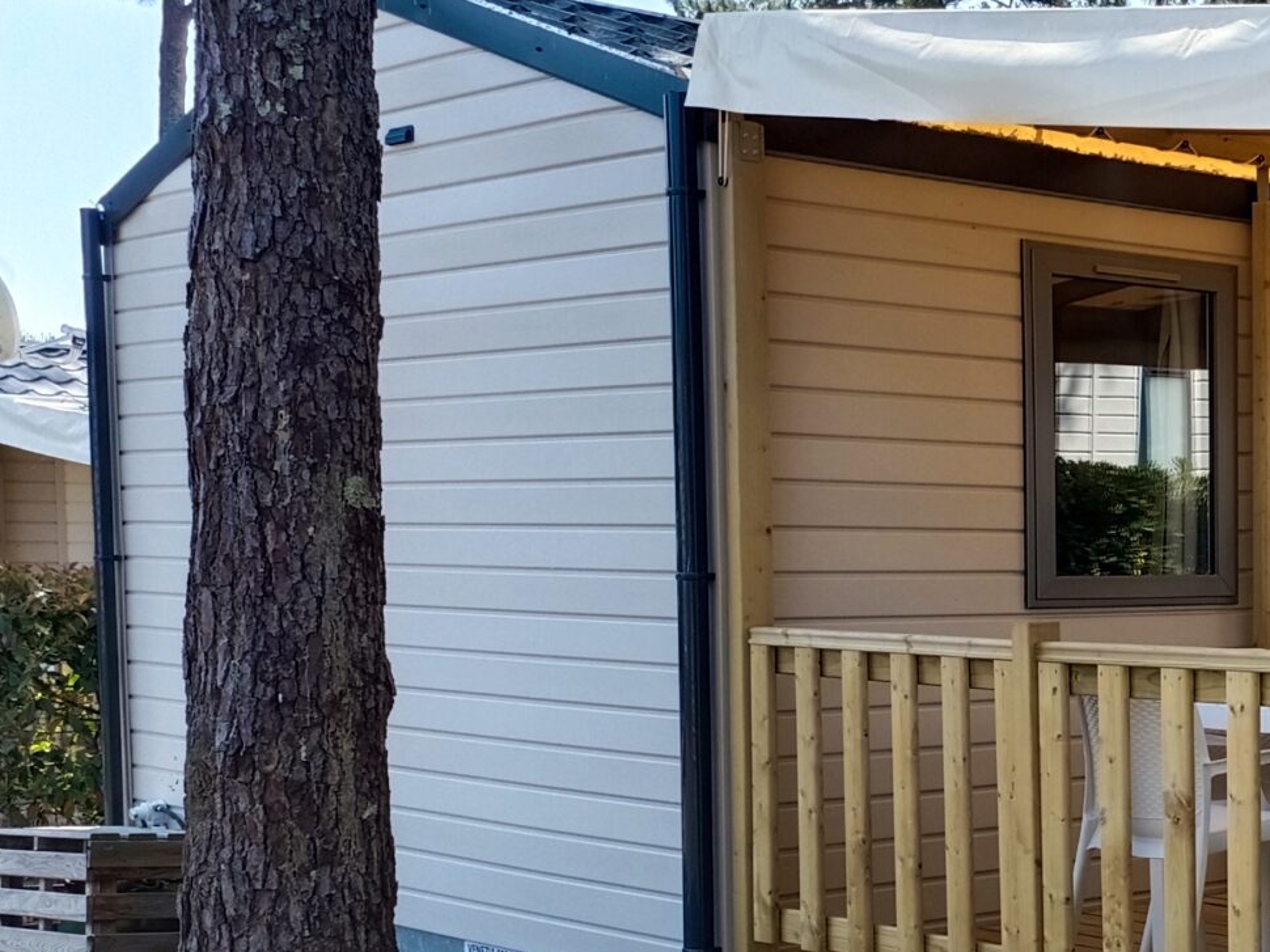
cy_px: 710
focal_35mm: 66
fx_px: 2421
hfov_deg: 25.5
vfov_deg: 22.1
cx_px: 1635
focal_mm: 4.74
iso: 100
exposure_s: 1/125
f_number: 1.79
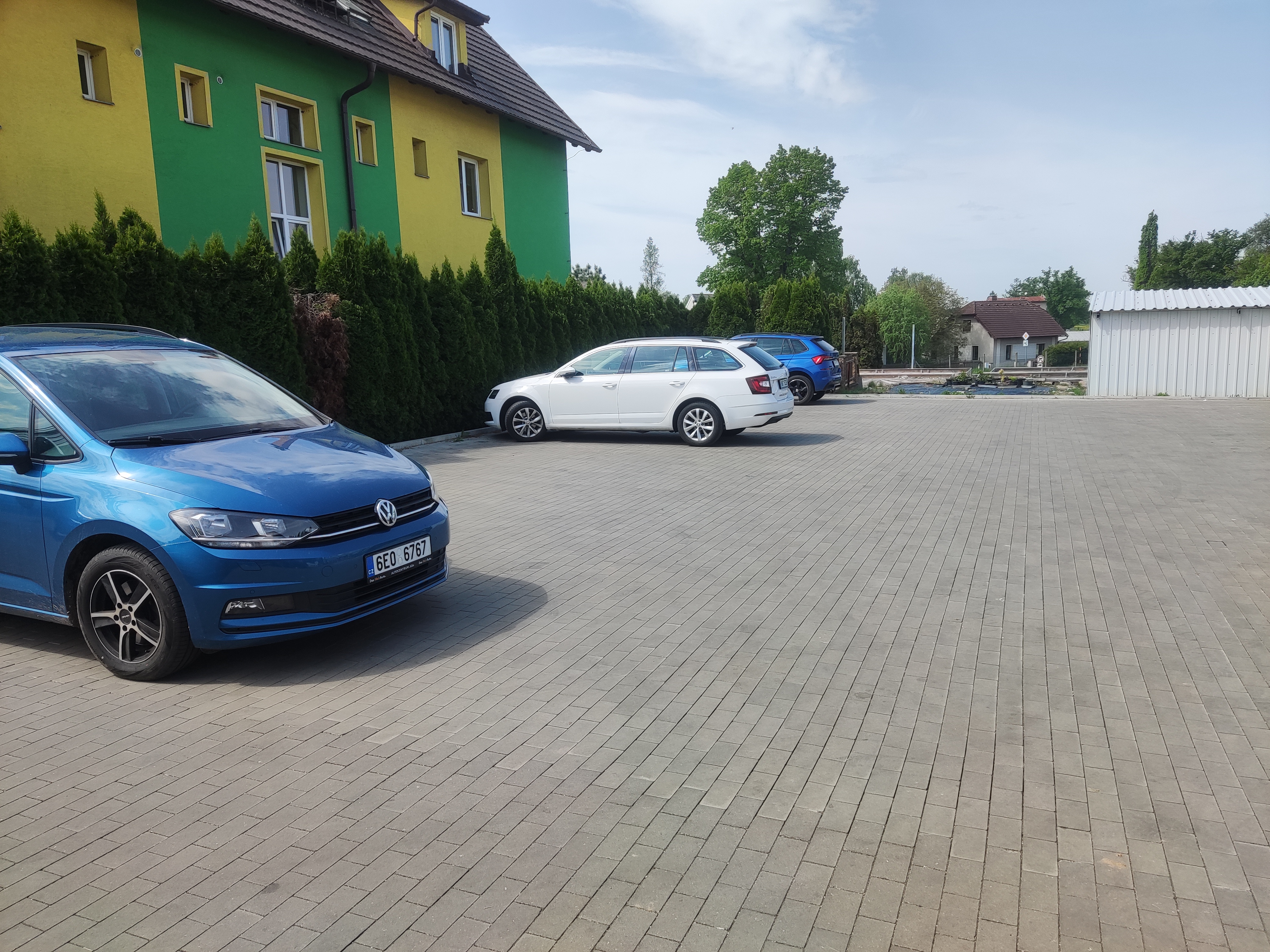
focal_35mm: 25
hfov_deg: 69.4
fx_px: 917
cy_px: 476
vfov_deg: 54.9
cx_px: 635
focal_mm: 4.71
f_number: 1.79
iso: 50
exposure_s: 1/1047
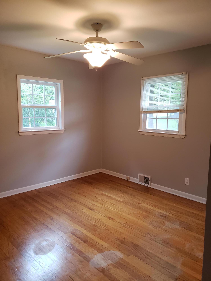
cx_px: 106
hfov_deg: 53.1
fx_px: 211
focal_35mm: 26
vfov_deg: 67.3
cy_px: 140
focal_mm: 4.3
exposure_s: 1/60
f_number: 1.5
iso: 200
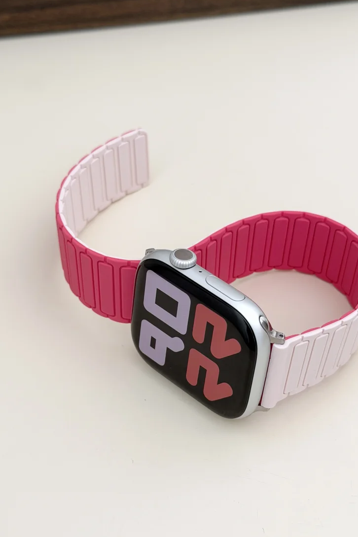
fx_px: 984
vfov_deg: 30.5
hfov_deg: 20.6
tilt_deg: -47.6
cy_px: 311
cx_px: 203
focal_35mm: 66
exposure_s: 1/50
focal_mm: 6.76
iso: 64
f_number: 1.78
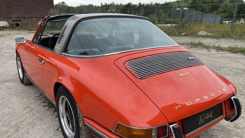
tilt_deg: -17.7
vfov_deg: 40.1
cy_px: 78
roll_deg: -0.8
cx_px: 123
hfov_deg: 66.1
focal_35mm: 29
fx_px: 188
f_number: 1.6
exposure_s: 1/619
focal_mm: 4.2
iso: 32
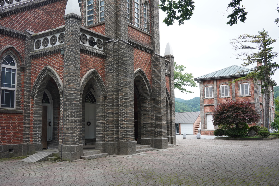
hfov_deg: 54.4
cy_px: 93
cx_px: 140
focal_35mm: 35
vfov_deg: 37.9
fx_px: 271
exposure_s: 1/100
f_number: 9
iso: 400
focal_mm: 35
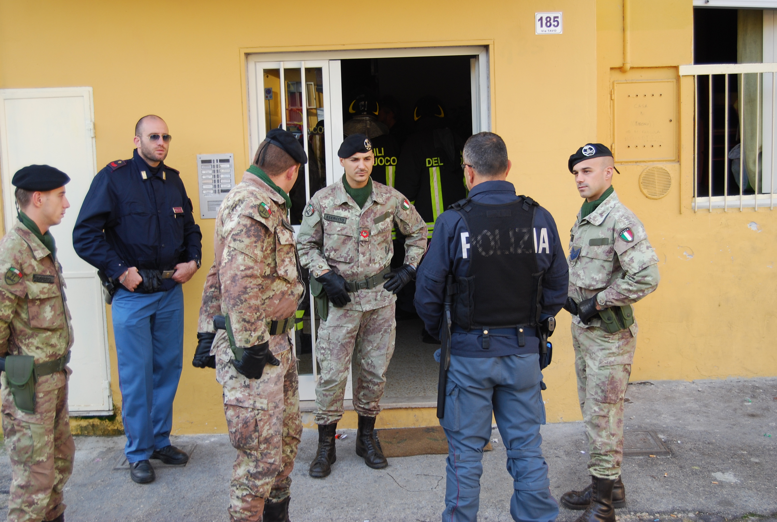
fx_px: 1103
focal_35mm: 51
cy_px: 261
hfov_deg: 38.8
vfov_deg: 26.6
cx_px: 388
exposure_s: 1/125
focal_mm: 34
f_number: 5.6
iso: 200
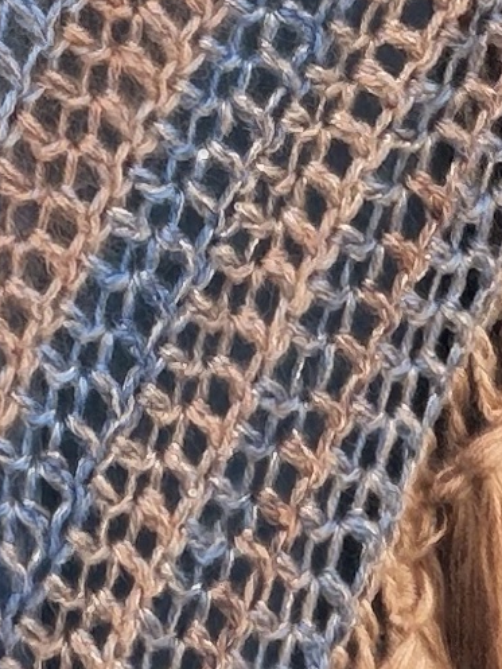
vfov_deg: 10.2
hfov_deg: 8.1
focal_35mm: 181
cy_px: -604
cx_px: -100
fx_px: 3498
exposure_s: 1/268
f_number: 1.9
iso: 25
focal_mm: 2.71
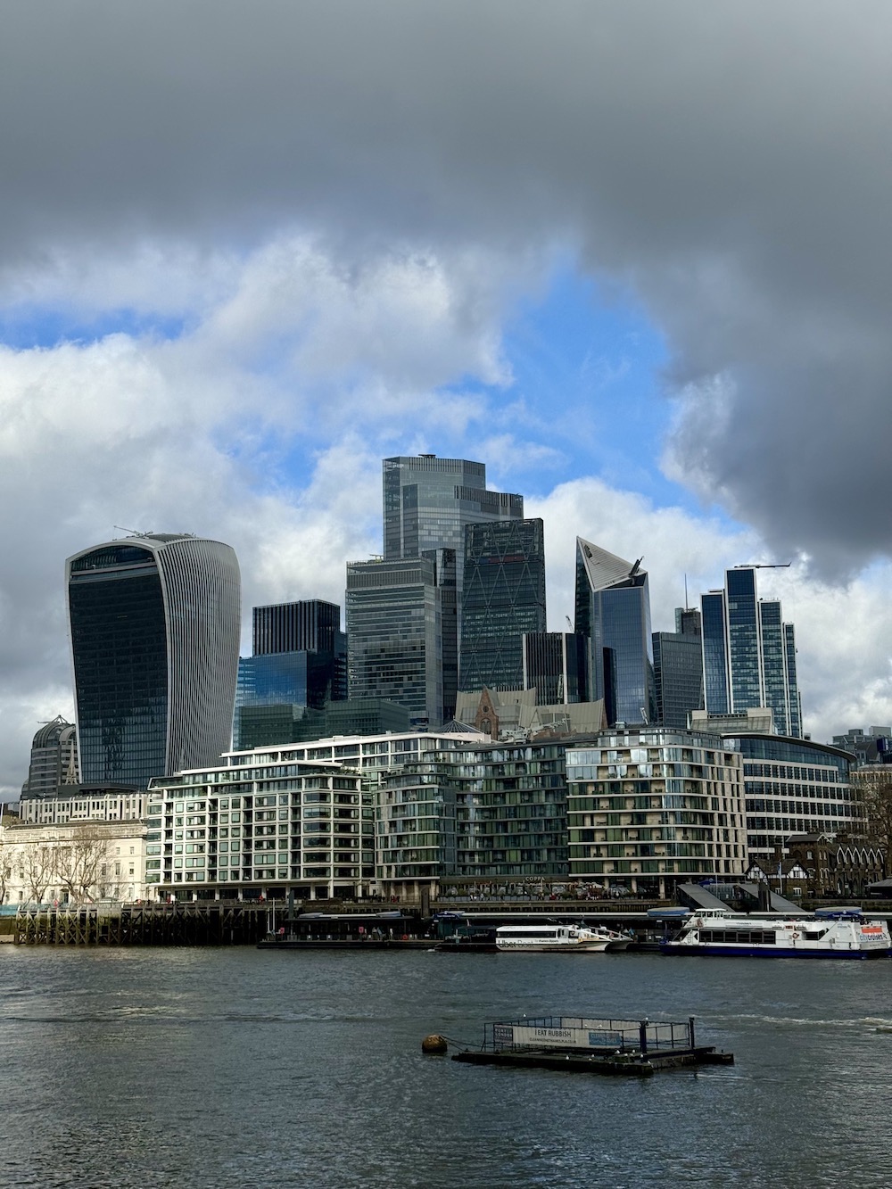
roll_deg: +0.6
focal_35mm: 48
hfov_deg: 30.3
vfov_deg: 39.7
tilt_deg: +11.0
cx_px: 446
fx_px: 1649
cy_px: 594
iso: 64
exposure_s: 1/8772
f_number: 1.78
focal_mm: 6.76
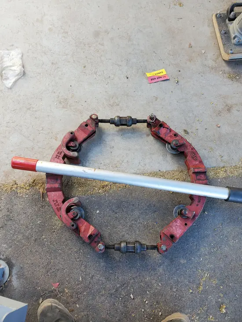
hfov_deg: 53.1
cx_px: 121
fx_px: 242
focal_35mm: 26
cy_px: 161
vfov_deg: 67.3
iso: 80
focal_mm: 4.3
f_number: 2.4
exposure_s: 1/120
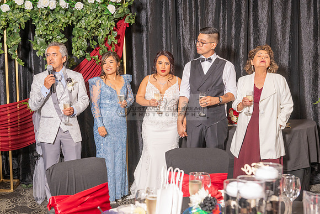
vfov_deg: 26.9
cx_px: 137
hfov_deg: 39.4
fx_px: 446
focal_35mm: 50
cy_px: 122
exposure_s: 1/200
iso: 800
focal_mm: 44
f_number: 4.5
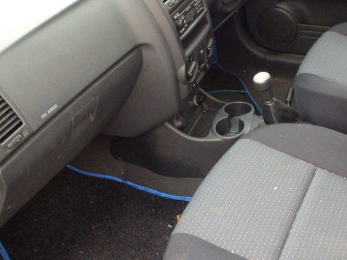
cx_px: 277
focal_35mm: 47
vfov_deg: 30.6
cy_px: 82
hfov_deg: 38.9
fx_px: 471
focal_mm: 5
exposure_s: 1/30
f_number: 3.9
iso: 500
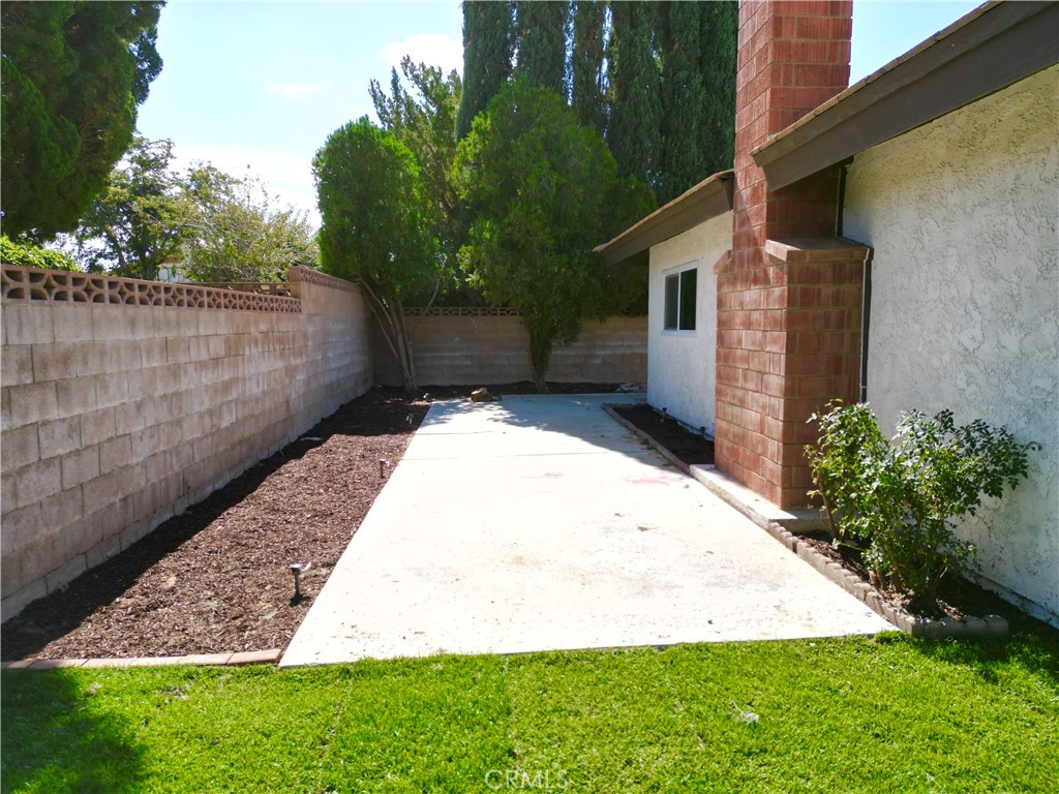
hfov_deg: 71.6
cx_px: 530
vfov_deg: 56.8
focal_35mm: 24
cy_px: 397
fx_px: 734
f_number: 1.7
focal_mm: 6.72
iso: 110
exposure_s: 1/2000
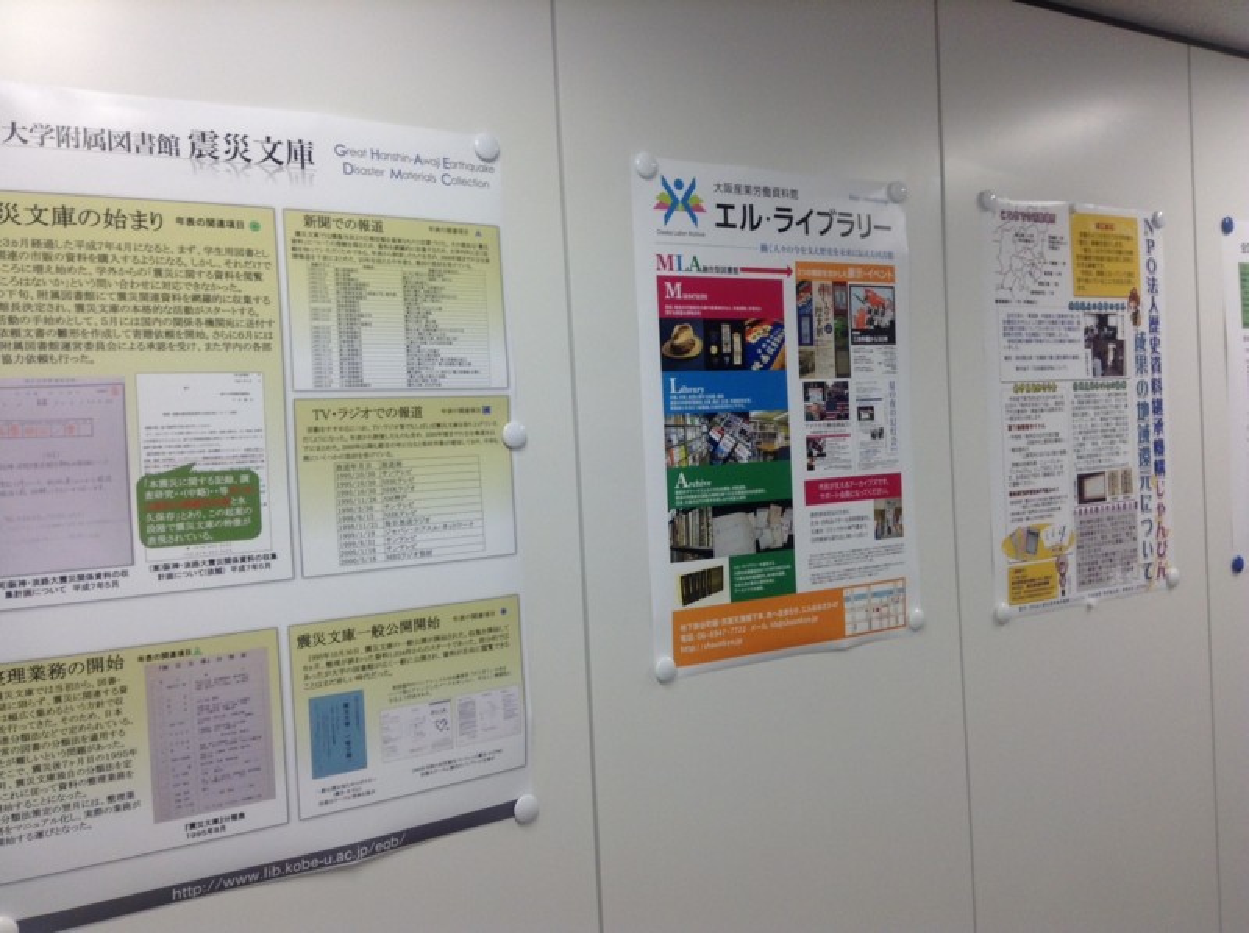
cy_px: 466
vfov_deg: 42.9
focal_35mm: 33
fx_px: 1189
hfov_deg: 55.4
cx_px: 624
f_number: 2.4
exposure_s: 1/60
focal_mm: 3.3
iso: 32
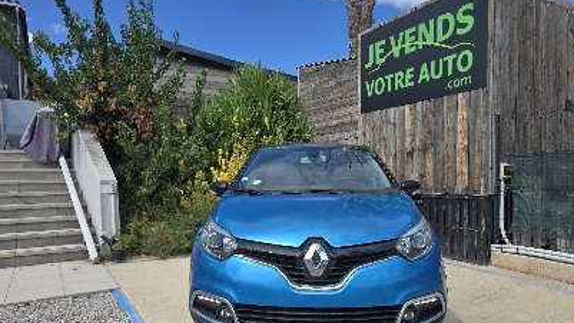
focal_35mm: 26
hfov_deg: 71.9
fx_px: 396
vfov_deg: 44.2
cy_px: 193
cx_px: 295
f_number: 1.7
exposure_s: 1/833
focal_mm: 6.3
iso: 12
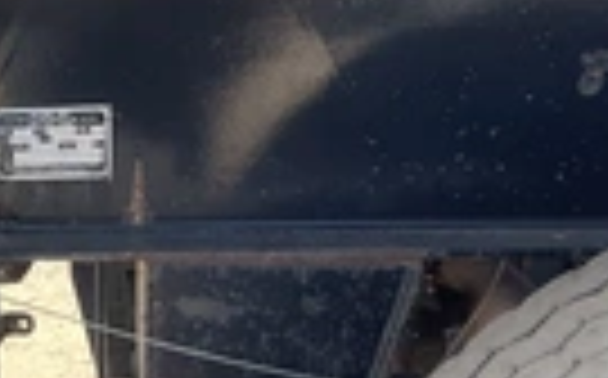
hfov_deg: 21.9
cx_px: -9
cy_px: 292
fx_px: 1506
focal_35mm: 91
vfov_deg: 14.3
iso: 25
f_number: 1.8
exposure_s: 1/227
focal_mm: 3
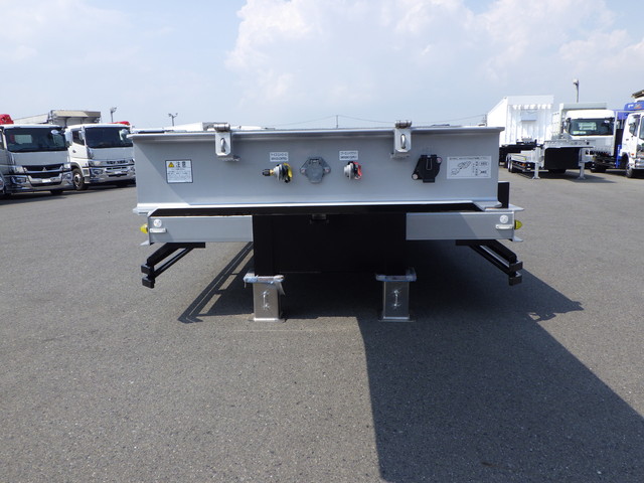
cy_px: 242
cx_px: 322
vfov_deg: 49.7
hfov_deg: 63.4
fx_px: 521
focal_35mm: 28
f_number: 4.2
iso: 125
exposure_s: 1/1000
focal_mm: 5
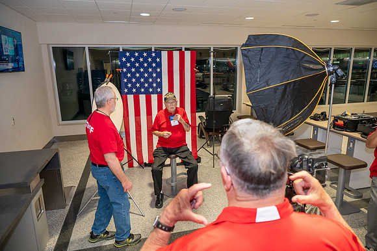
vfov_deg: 53.1
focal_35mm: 24
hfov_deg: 73.8
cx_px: 188
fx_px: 251
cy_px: 126
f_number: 5
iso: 5000
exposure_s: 1/160
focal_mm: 24
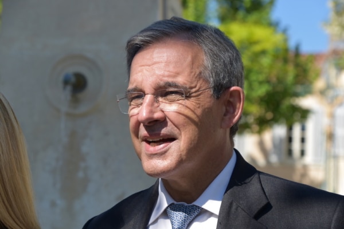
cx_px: 172
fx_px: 1290
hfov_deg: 15.2
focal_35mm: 135
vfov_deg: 10.2
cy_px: 114
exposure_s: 1/250
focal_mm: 90
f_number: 8
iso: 100
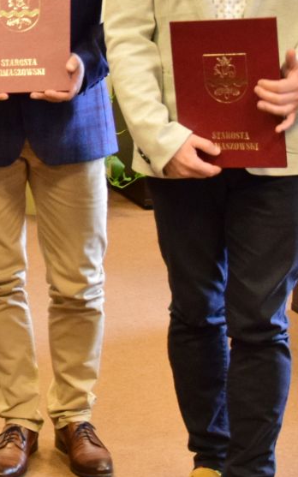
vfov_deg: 17.9
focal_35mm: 116
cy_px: 131
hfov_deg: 11.0
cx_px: -98
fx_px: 1508
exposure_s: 1/80
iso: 1600
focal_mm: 22
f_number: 4
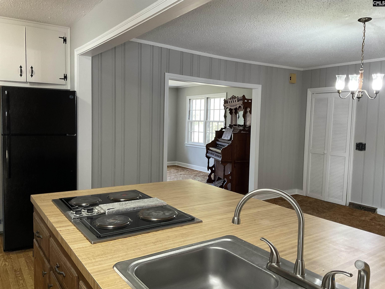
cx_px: 192
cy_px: 144
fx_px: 323
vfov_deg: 48.2
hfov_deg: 61.7
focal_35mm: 29
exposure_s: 1/60
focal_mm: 3
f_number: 1.8
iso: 100
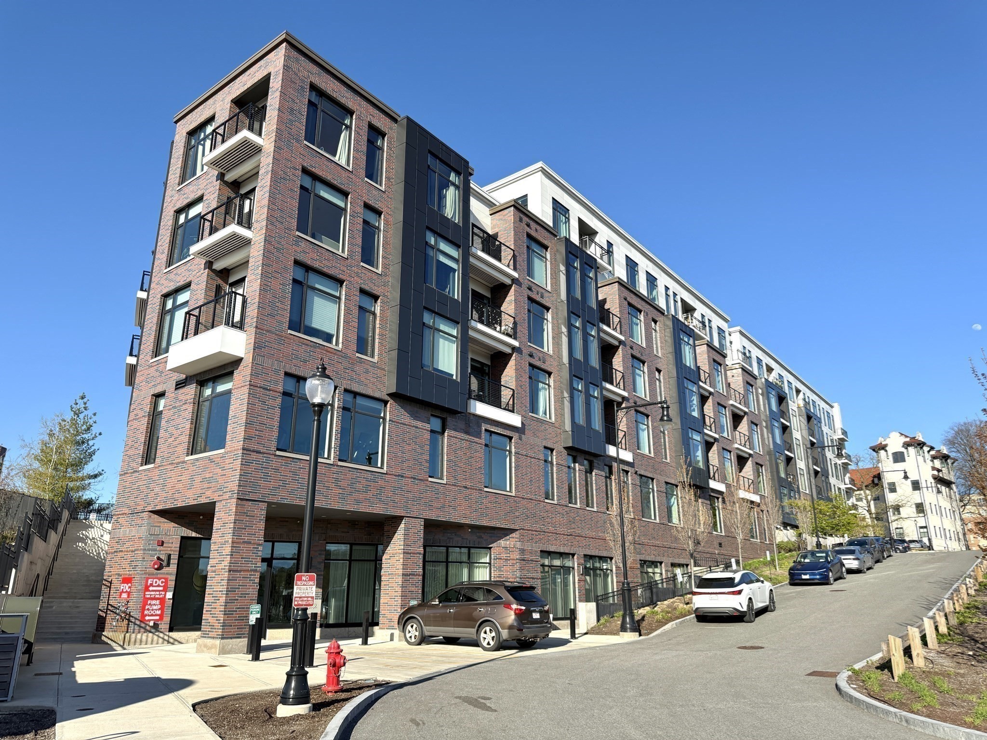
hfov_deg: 71.6
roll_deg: -0.3
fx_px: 684
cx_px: 494
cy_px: 370
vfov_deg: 56.8
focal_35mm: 24
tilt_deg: +18.0
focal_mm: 6.76
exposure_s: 1/2525
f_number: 1.78
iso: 100
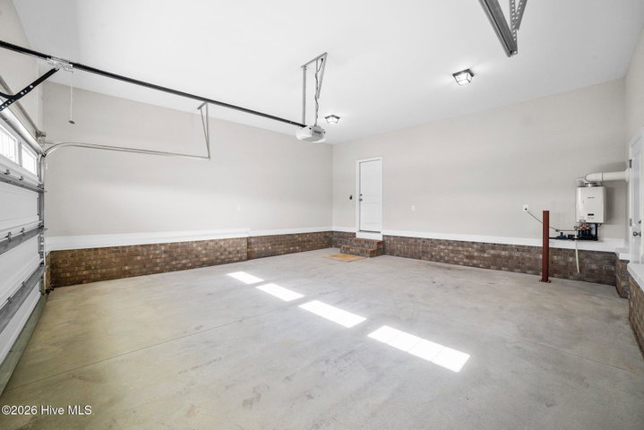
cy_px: 215
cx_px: 322
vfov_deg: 81.3
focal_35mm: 14
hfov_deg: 104.2
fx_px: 251
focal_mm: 14
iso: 160
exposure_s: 1/50
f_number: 8
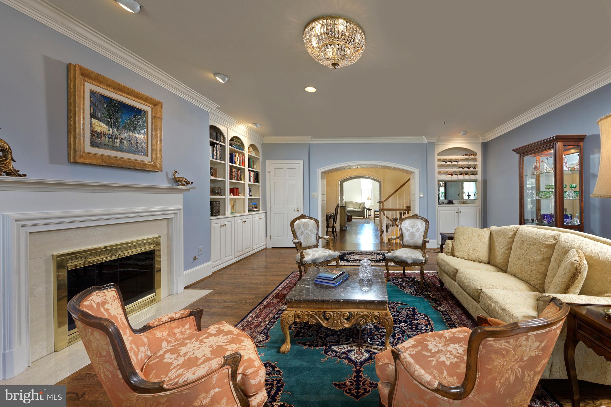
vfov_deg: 81.2
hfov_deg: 104.2
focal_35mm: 14
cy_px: 204
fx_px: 238
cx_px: 306
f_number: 10
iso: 200
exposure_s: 1/6
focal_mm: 14
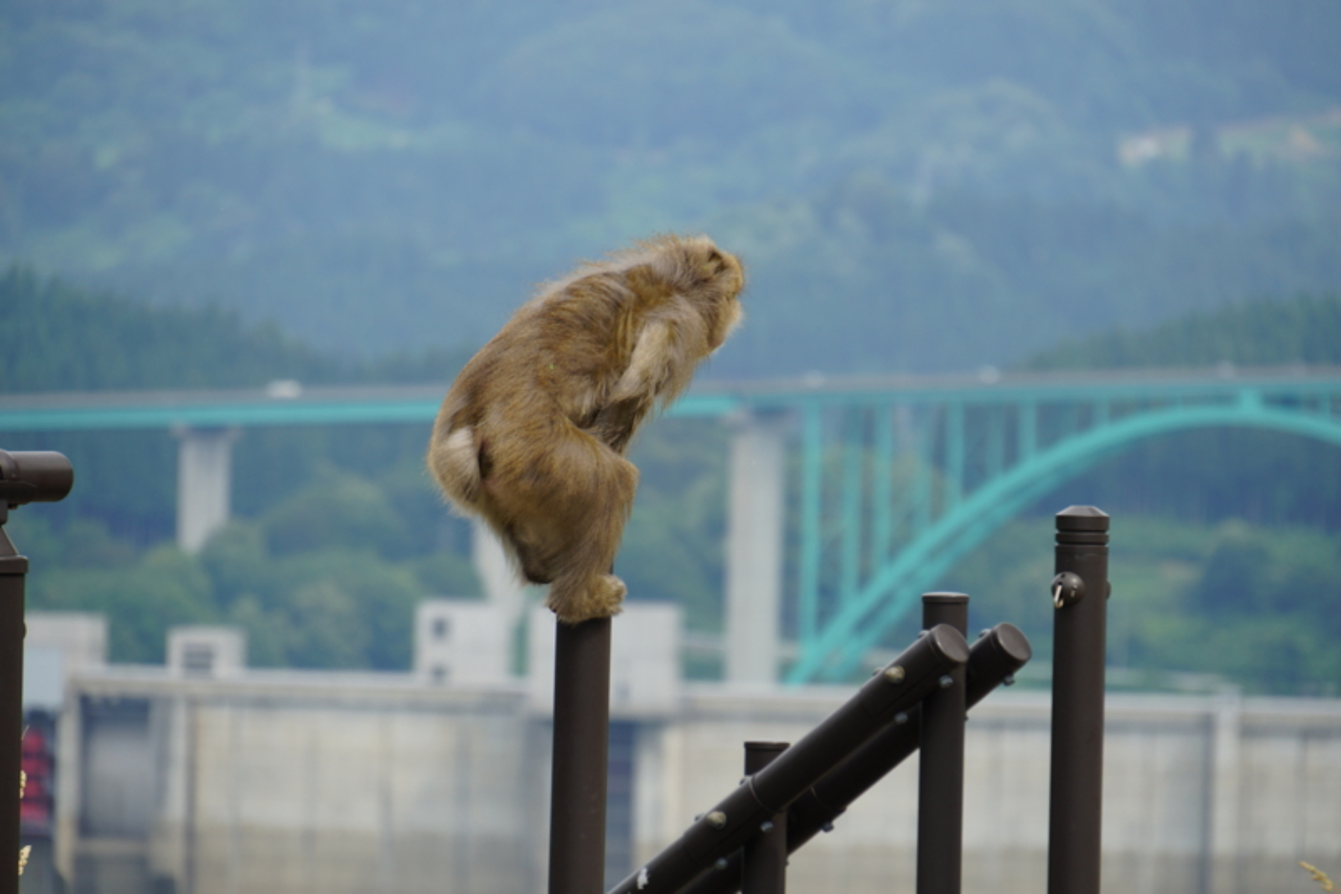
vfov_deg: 4.6
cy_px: 447
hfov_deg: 6.9
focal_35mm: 300
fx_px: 11172
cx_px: 670
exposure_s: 1/320
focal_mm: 200
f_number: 6.3
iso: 100
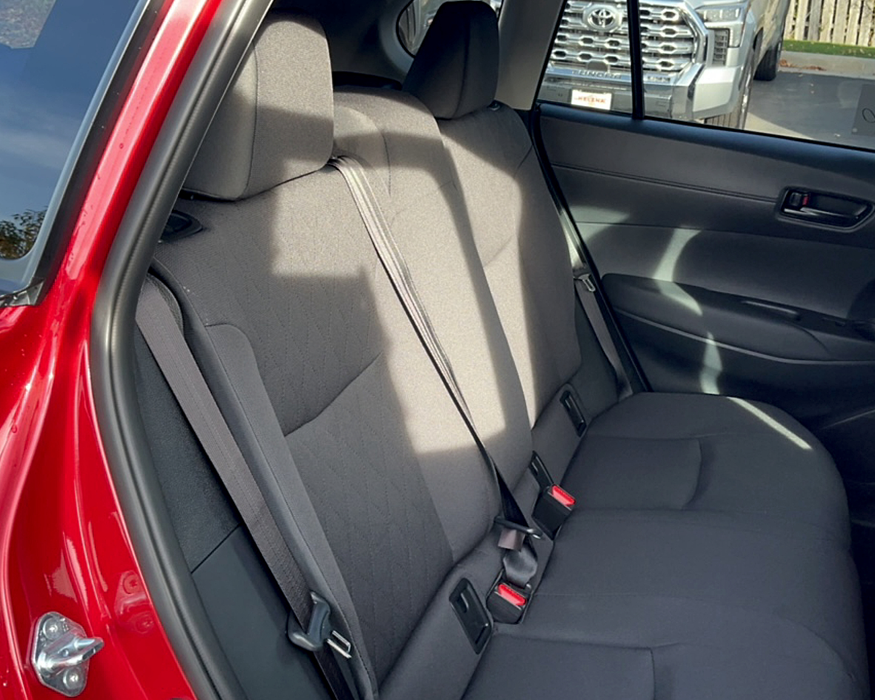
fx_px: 855
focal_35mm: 33
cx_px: 490
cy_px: 334
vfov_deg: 44.5
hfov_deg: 54.1
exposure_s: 1/100
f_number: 1.8
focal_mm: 3
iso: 25
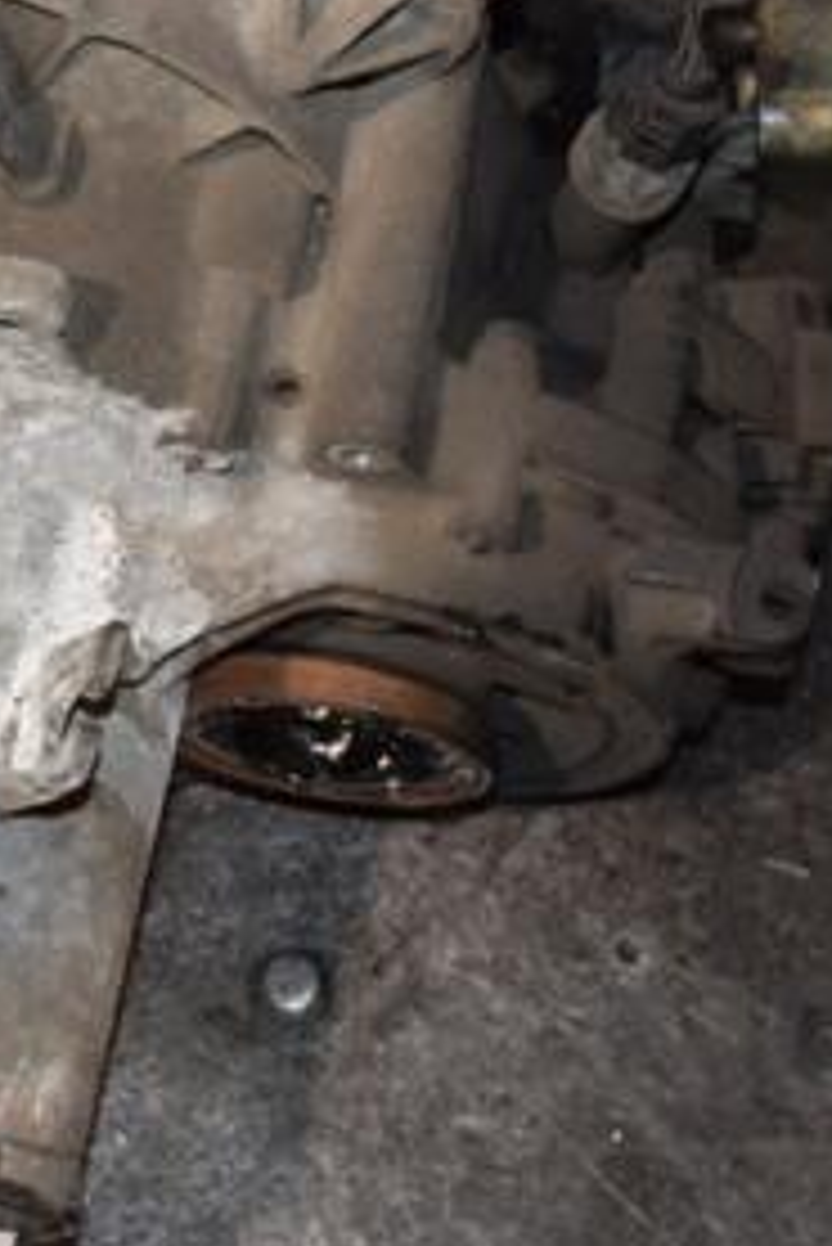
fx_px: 3150
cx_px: 72
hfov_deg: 14.9
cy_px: 445
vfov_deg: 22.3
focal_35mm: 91
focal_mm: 28
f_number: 5
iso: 800
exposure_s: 1/60
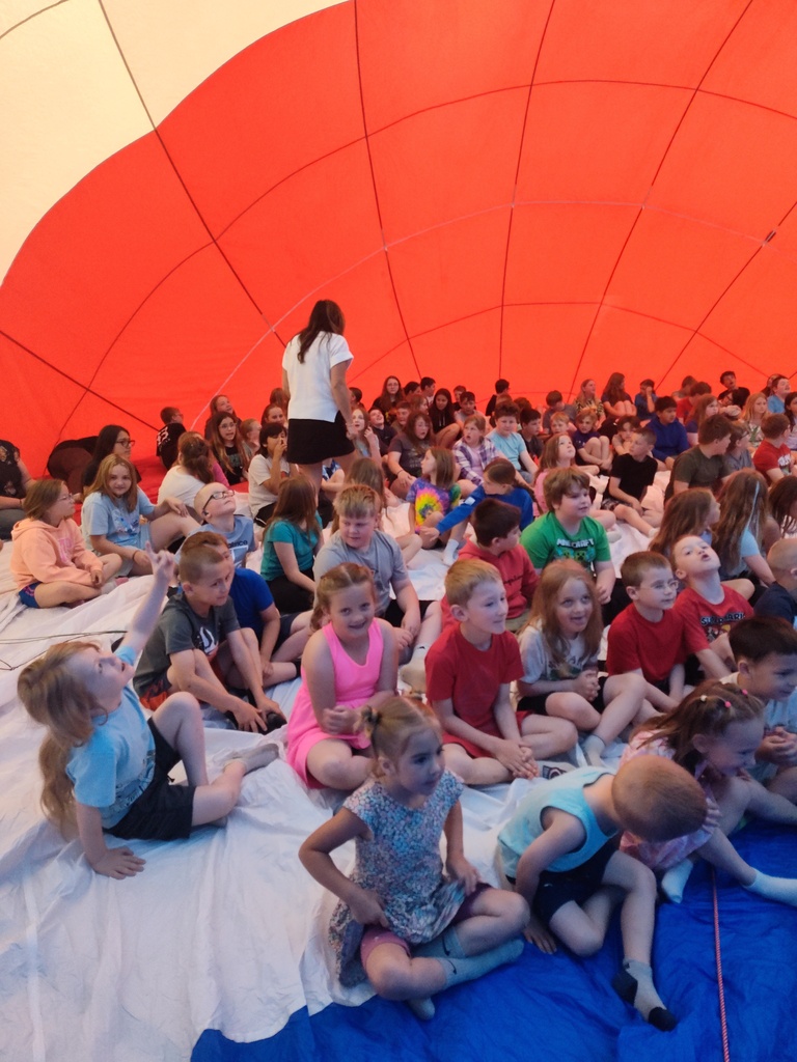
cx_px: 398
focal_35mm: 23
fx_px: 706
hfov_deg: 58.9
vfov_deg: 73.9
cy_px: 531
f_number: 1.8
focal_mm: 5.56
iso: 1481
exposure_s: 1/60
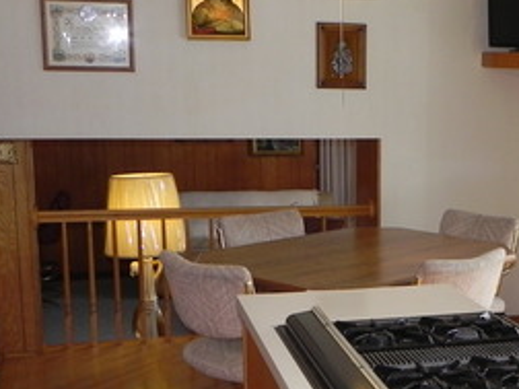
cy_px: 280
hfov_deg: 28.2
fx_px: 990
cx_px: 472
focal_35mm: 66
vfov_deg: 22.1
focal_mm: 4.6
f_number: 4
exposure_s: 1/96.6
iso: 160
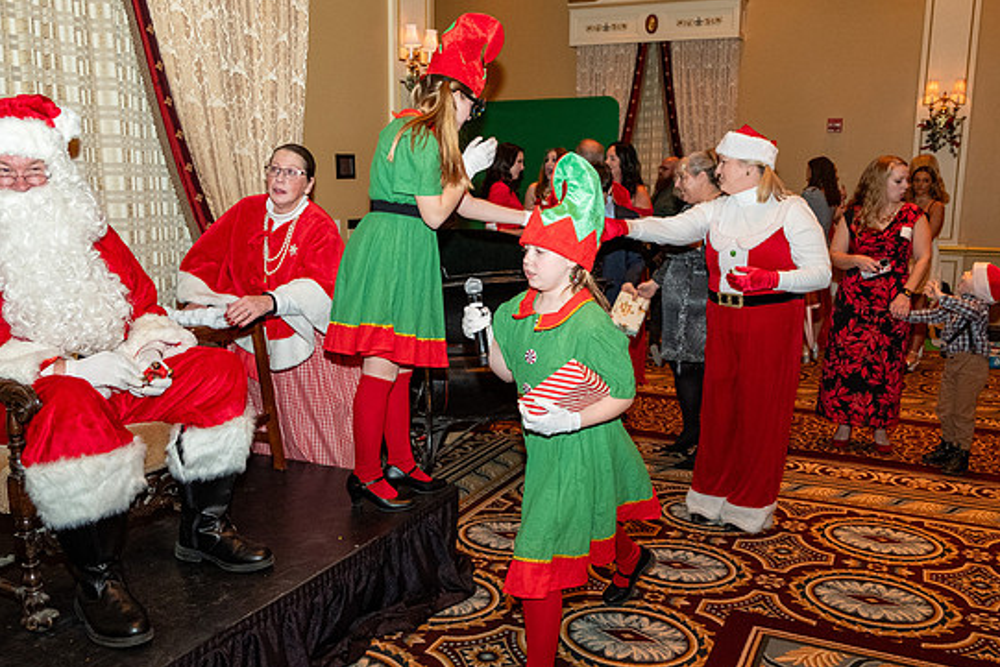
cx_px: 518
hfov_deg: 61.9
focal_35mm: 30
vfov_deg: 43.6
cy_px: 343
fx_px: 834
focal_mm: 18.8
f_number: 2.8
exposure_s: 1/125
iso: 2500
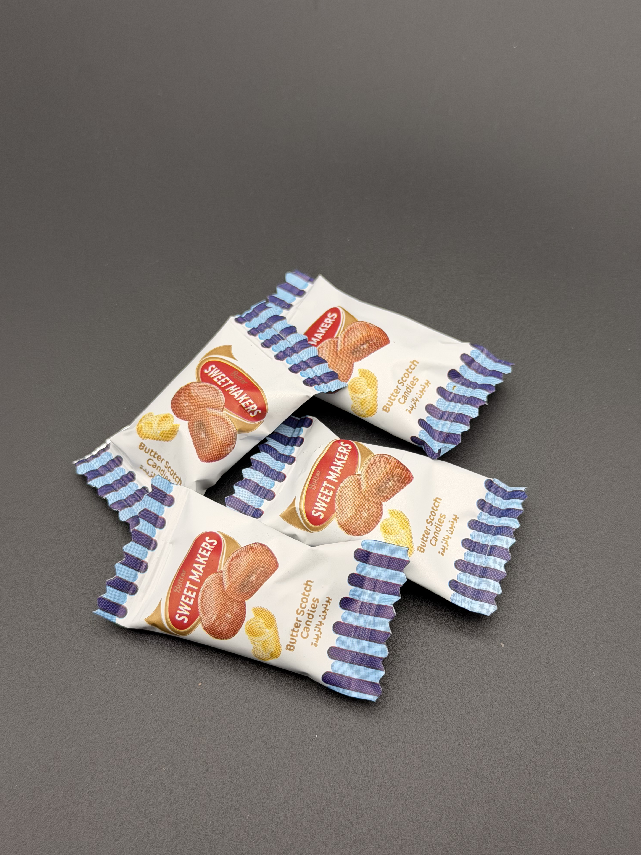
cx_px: 322
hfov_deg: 29.7
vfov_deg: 38.9
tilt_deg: -63.0
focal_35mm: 49
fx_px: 1210
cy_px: 433
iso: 50
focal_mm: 6.76
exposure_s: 1/121
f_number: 1.78
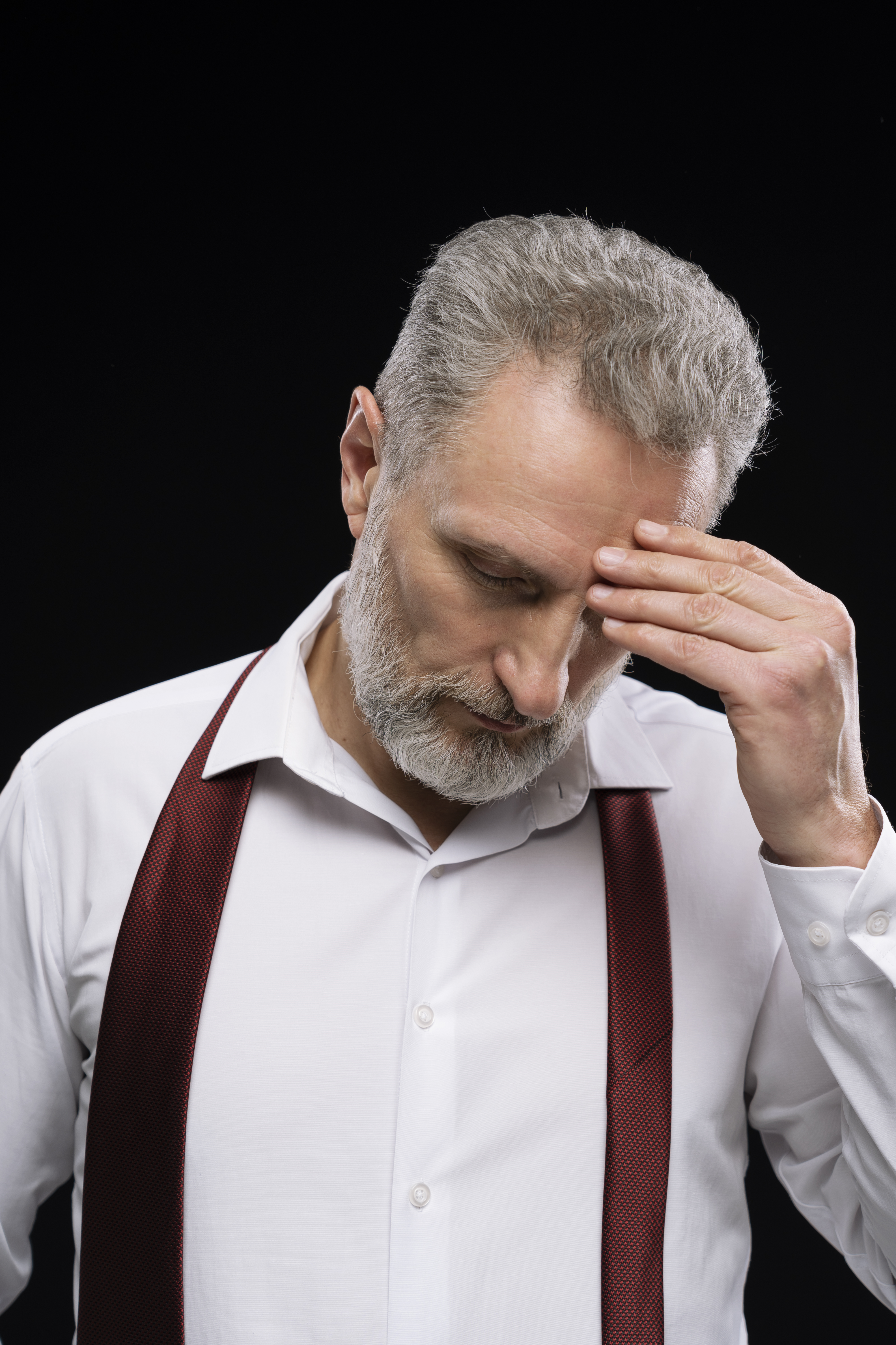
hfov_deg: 20.9
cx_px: 448
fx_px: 2426
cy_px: 672
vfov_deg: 31.0
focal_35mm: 65
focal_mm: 65
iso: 64
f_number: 5
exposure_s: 1/125
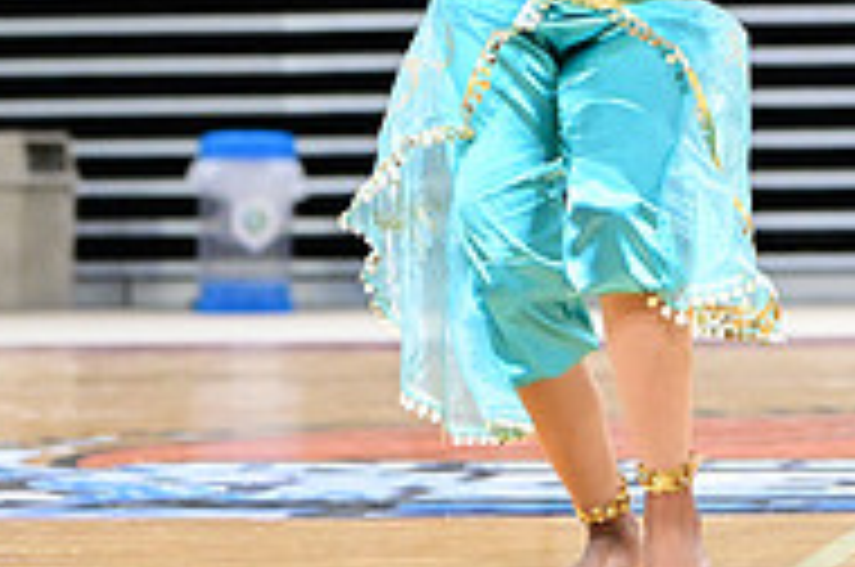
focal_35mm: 214
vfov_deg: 6.3
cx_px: 878
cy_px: -216
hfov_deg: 9.6
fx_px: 5074
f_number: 3.2
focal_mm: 70
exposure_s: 1/1000
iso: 6400
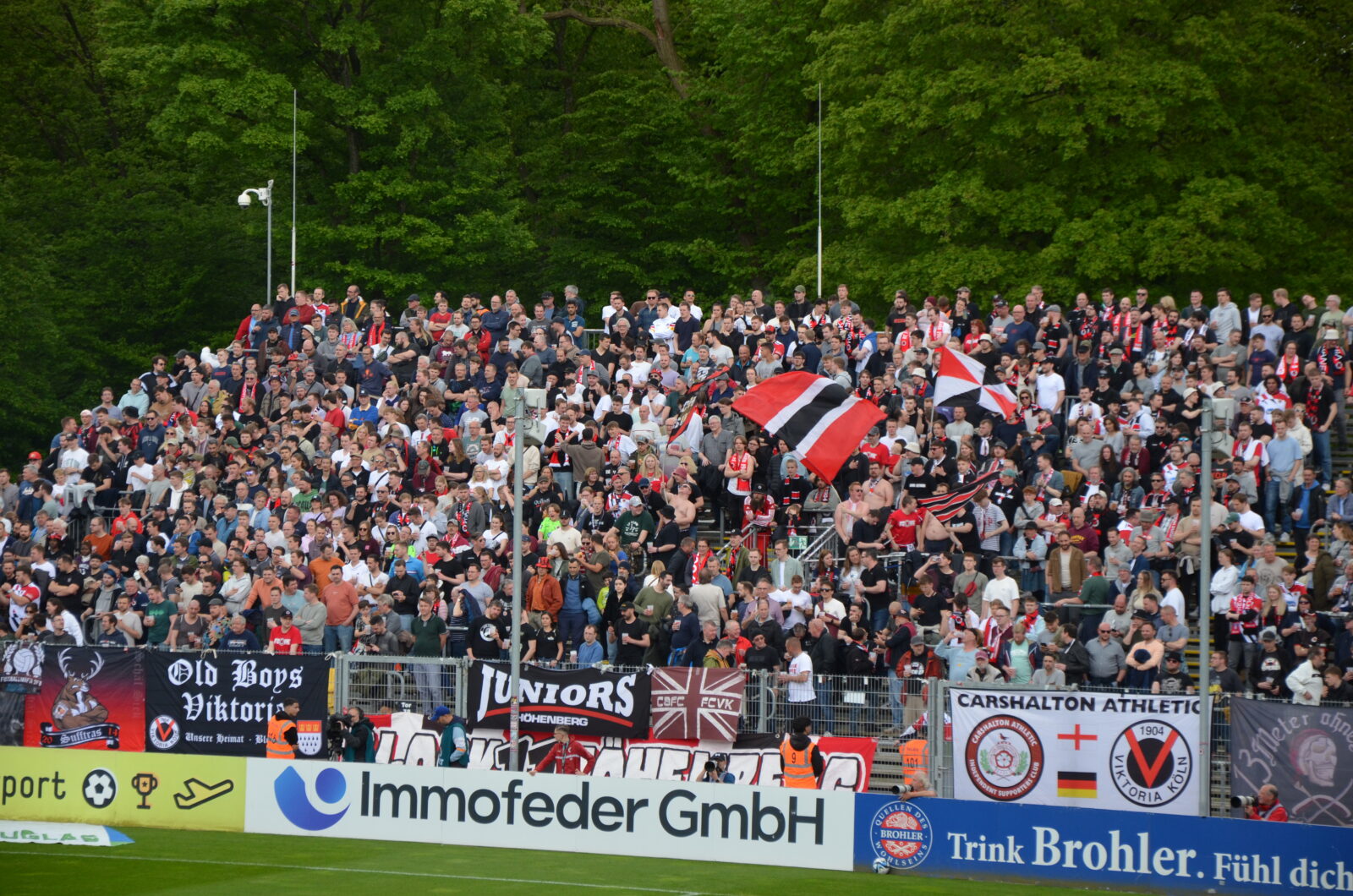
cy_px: 448
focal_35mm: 147
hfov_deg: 14.0
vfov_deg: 9.3
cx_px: 676
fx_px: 5514
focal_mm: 98
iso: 400
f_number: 5.6
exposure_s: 1/500
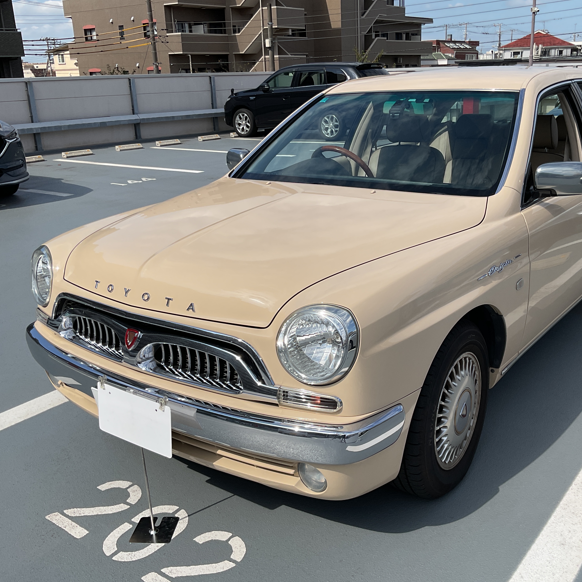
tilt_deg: -19.2
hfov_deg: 47.0
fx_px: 666
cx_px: 338
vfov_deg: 47.2
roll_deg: +0.1
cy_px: 293
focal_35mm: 35
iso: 16
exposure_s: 1/3125
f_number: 1.8
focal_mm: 3
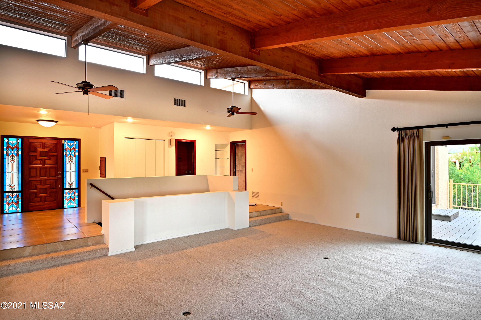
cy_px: 160
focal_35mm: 21
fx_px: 280
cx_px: 240
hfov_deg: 81.2
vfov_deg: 59.4
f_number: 11
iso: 100
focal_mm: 21
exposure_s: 1
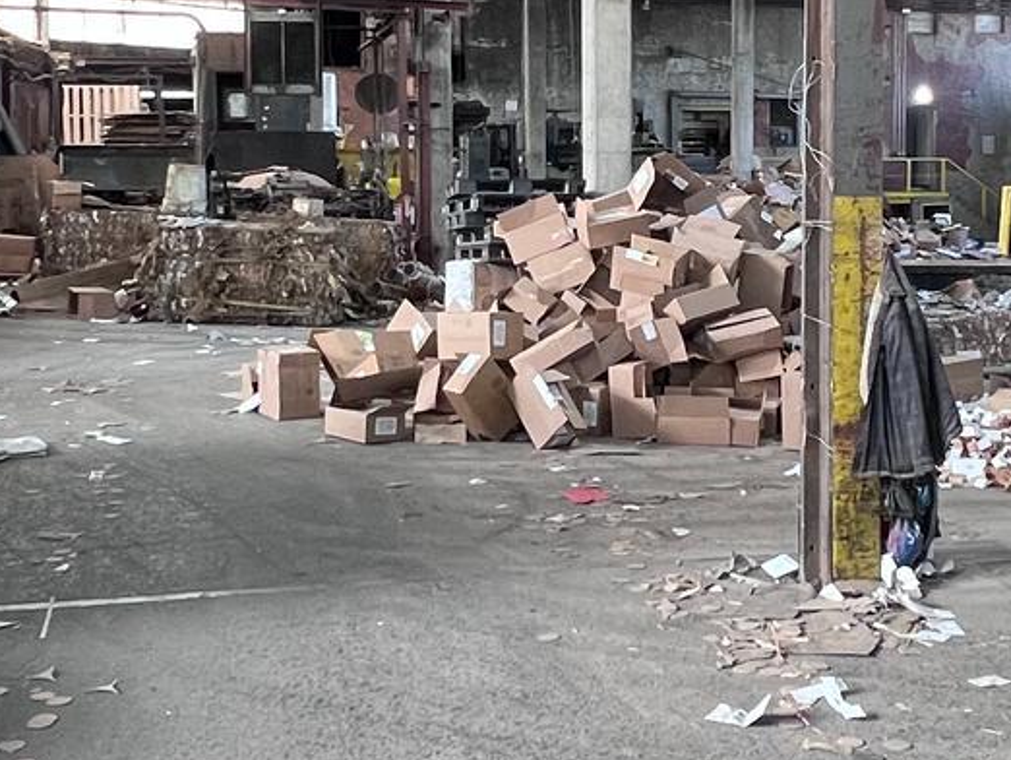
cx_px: 577
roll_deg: +0.2
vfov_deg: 28.4
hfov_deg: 37.4
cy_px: 258
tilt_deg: -3.1
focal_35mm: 51
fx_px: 1490
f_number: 1.8
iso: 250
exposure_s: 1/120
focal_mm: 1.57
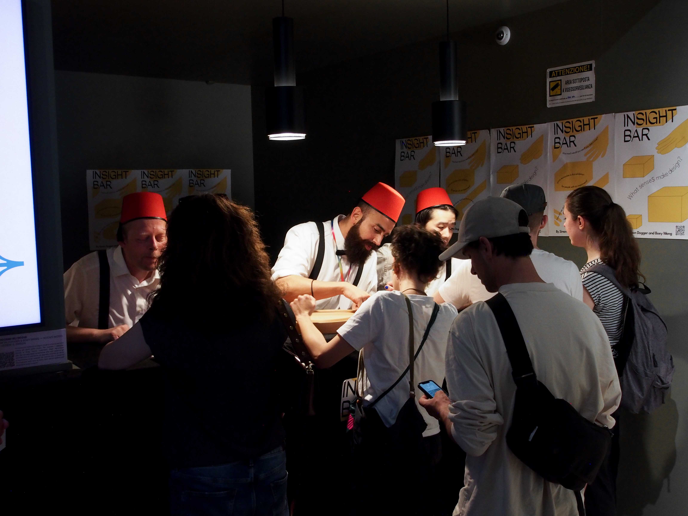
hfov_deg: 49.0
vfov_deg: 37.7
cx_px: 344
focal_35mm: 38
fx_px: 755
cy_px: 258
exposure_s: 1/50
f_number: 4.4
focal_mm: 19
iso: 1600
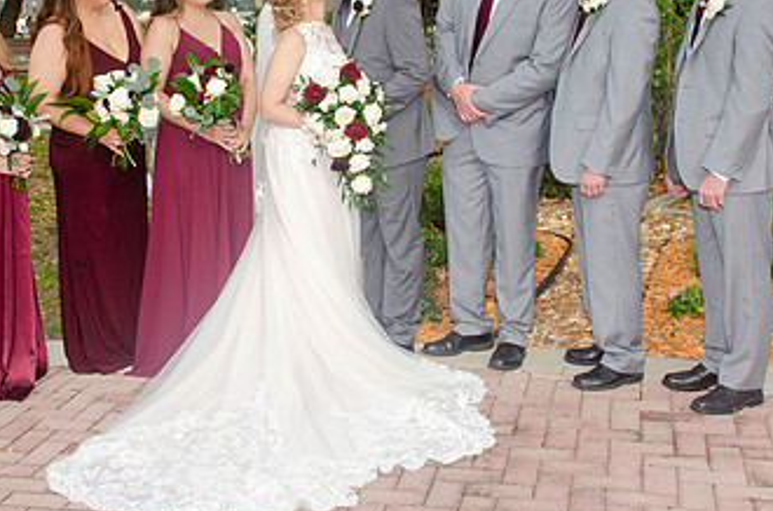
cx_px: 335
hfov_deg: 34.5
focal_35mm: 58
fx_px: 1242
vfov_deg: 23.1
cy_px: 148
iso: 100
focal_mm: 22
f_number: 7.1
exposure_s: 1/250
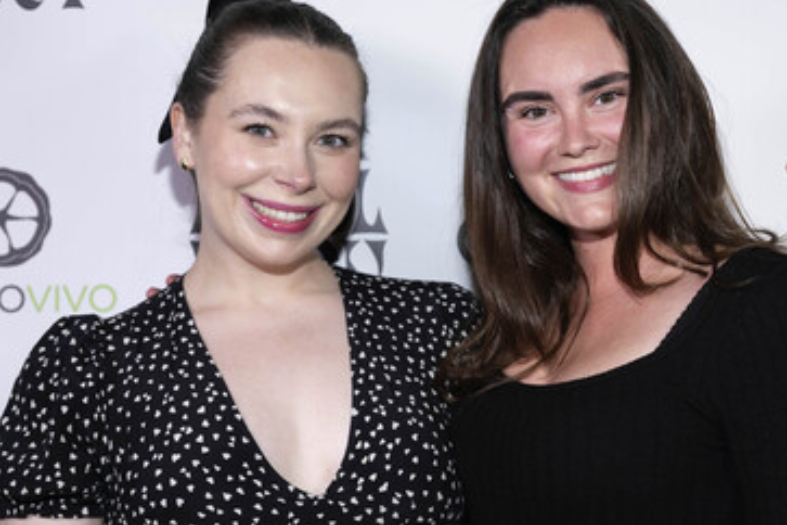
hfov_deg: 30.0
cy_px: 254
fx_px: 1465
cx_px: 463
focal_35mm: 67
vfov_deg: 20.3
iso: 800
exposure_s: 1/200
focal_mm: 54
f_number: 5.6
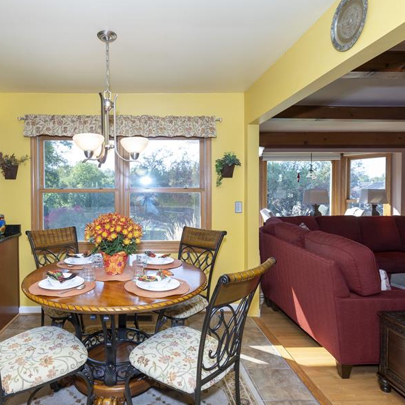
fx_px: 291
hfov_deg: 68.7
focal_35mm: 22
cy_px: 197
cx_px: 156
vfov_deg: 69.6
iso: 640
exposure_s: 1/125
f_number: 8
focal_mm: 15
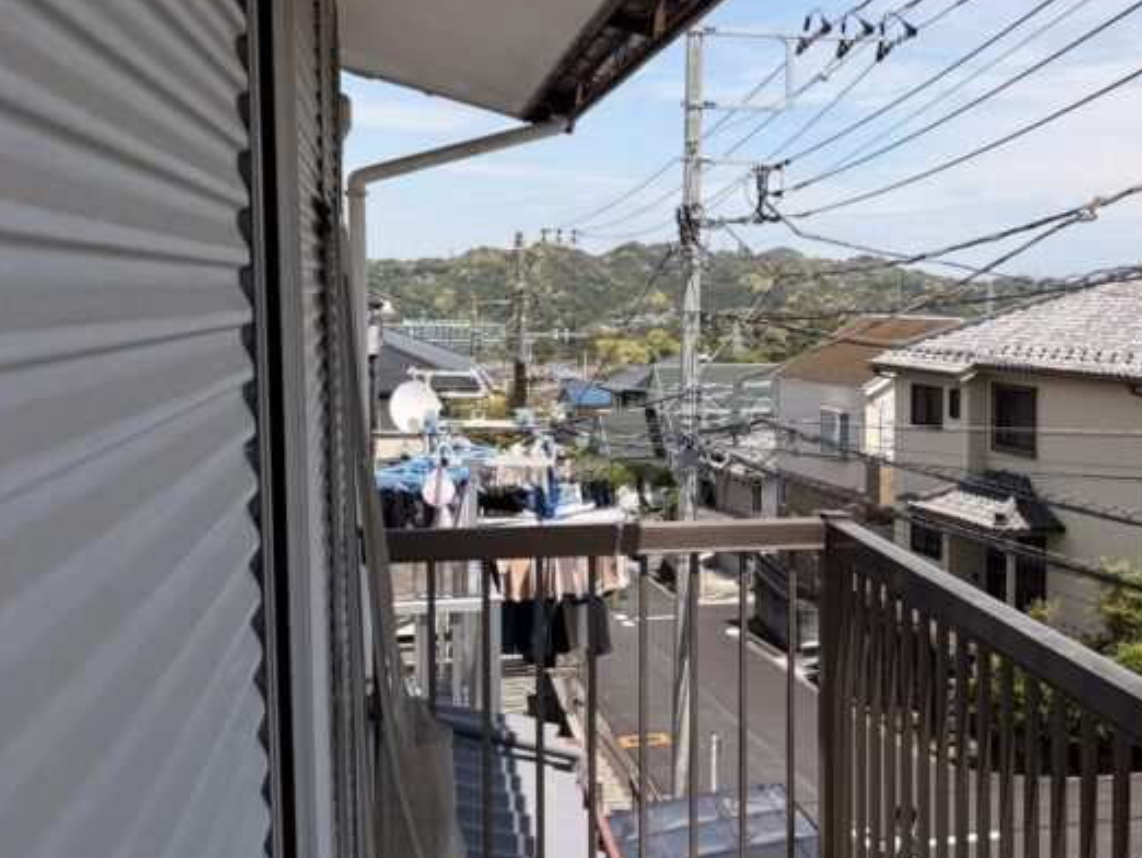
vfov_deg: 28.6
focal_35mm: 51
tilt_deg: -4.1
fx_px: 1683
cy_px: 398
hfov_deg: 36.6
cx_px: 855
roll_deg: -0.2
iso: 50
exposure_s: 1/3279
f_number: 1.6
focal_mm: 5.96
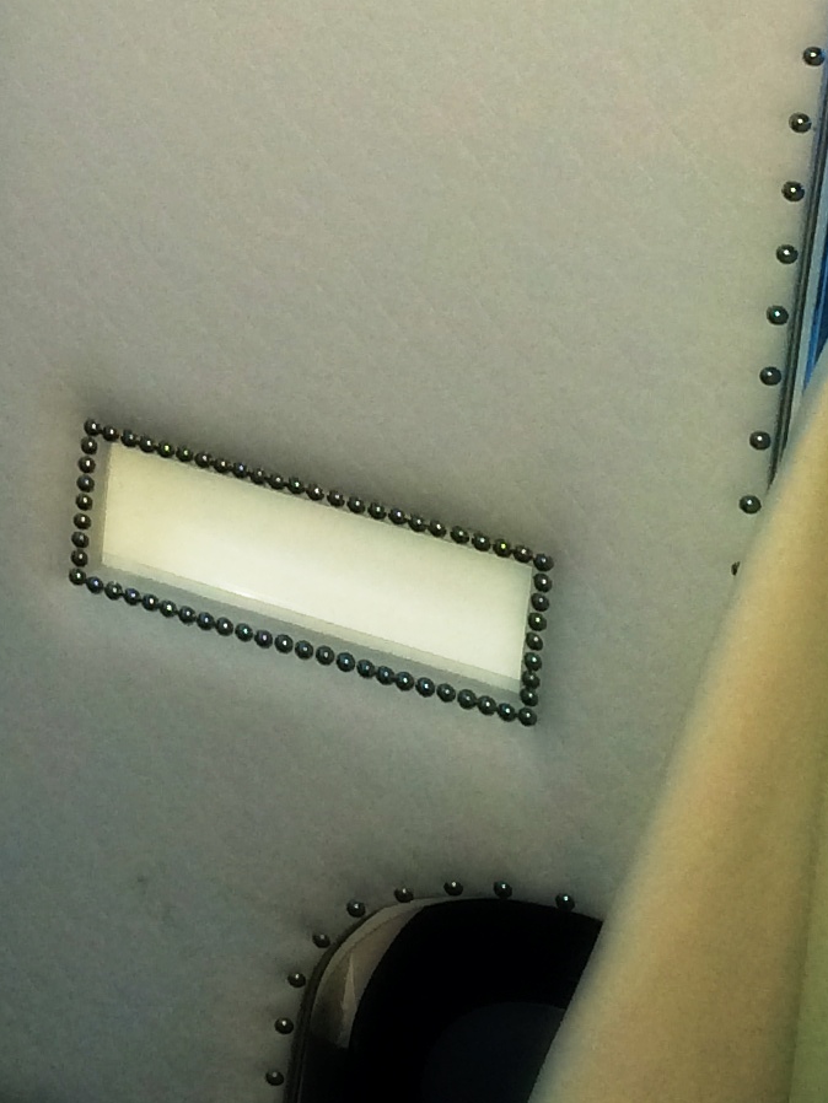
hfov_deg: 13.2
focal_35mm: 109
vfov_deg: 16.9
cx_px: -167
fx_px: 3475
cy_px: -364
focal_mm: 4.12
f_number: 2.2
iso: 125
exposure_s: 1/24
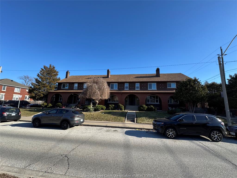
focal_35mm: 14
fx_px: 96
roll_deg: -1.3
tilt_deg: +9.3
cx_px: 118
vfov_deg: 85.7
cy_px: 89
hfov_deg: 102.1
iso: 50
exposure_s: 1/804
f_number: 2.2
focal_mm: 2.22
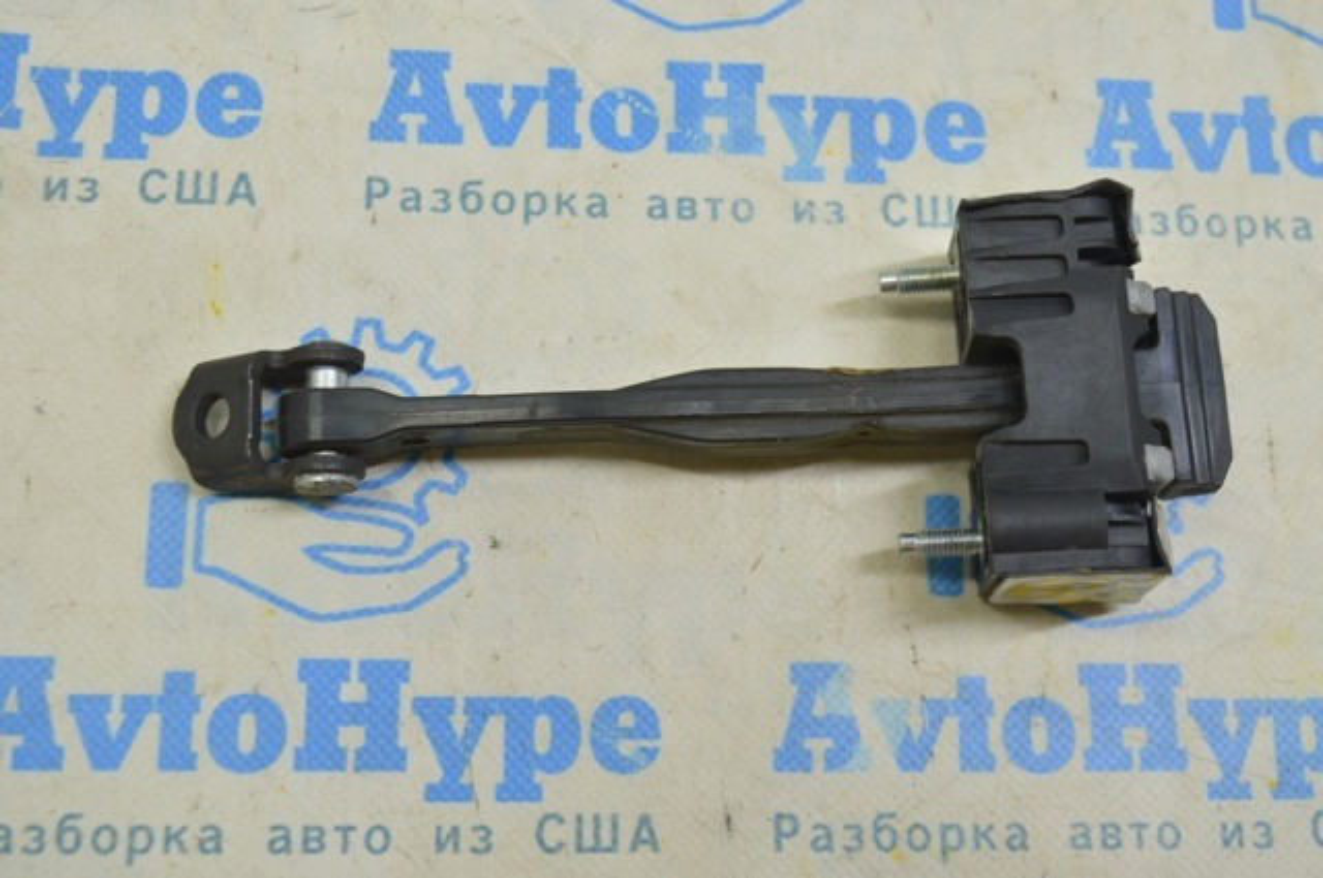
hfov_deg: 42.4
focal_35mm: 46
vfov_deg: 28.9
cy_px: 439
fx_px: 1707
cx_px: 662
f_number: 5.6
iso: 400
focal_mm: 31
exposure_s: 1/25
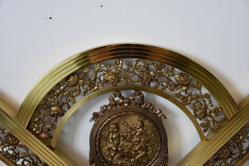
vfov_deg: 29.9
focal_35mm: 45
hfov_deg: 43.6
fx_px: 311
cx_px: 124
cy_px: 83
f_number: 4.5
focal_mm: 30
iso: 800
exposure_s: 1/80
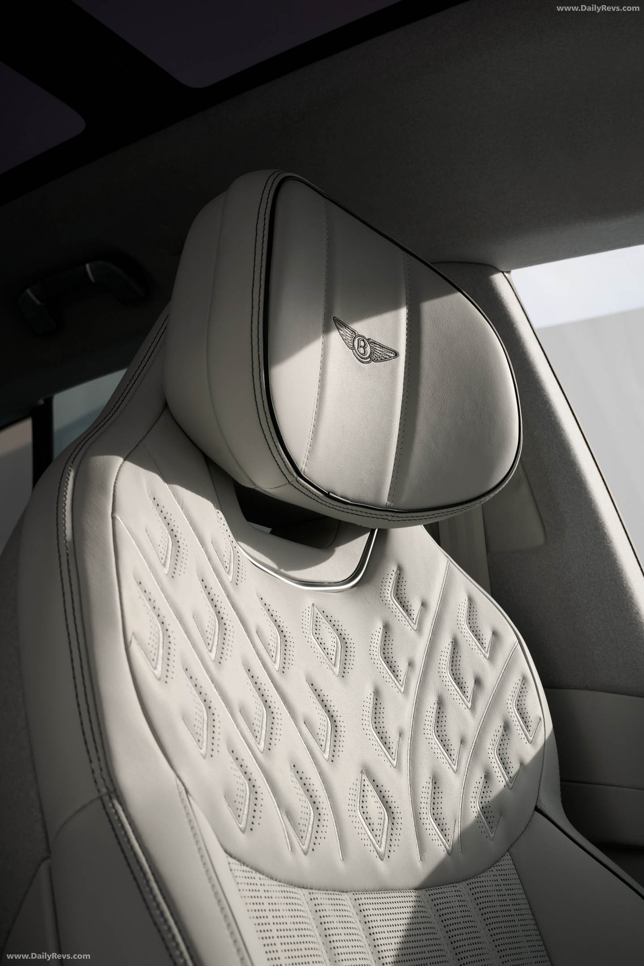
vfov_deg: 48.5
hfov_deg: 33.4
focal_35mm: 40
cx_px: 322
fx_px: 1073
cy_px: 483
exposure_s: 1/250
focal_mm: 40
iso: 280
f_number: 10
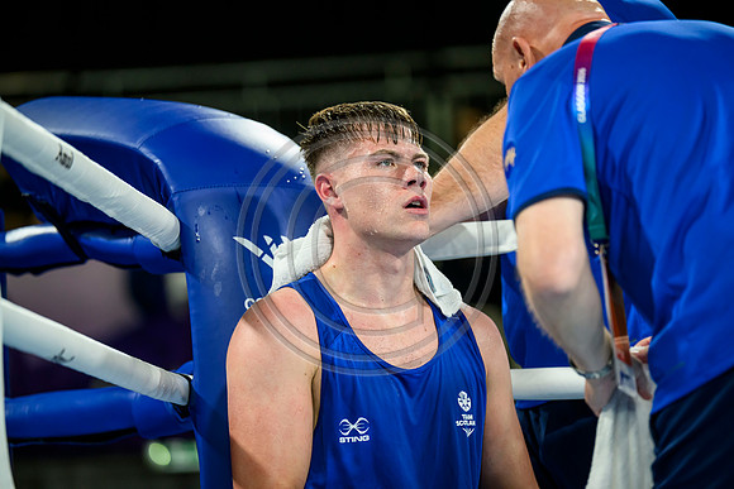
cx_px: 367
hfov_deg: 10.3
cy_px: 244
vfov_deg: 6.9
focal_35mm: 200
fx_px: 4079
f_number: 3.2
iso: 2500
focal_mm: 200
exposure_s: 1/2500
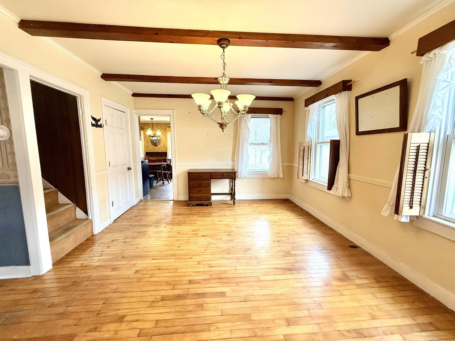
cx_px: 228
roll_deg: -0.1
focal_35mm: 14
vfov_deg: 85.7
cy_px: 170
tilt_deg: -7.3
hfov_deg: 102.1
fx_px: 184
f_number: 2.2
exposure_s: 1/120
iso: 320
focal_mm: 2.22
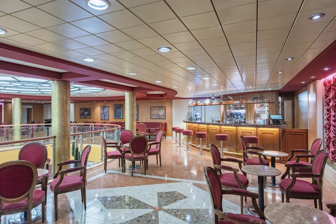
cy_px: 112
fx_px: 205
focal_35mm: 22
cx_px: 168
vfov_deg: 57.2
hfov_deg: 78.6
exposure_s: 1/15
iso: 400
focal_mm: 22
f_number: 11
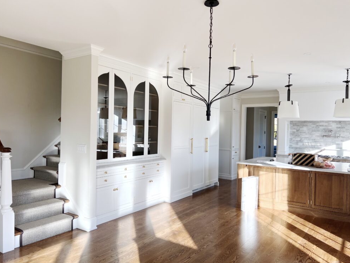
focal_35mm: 27
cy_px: 130
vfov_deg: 51.4
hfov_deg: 65.3
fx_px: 273
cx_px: 178
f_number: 1.5
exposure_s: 1/304
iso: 50
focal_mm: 5.7
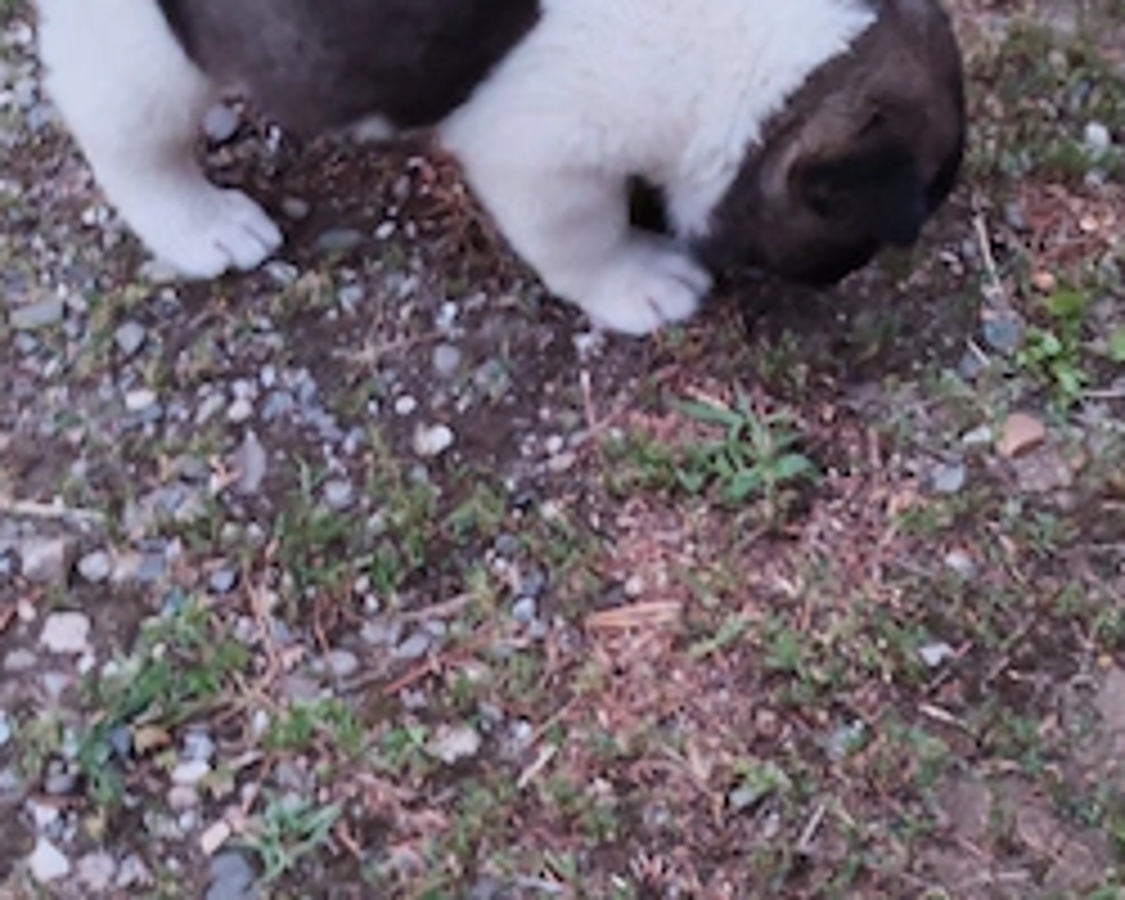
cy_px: 369
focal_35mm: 75
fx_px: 2497
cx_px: 558
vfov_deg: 20.4
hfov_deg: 25.4
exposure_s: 1/20
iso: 1603
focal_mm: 5.24
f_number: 1.7
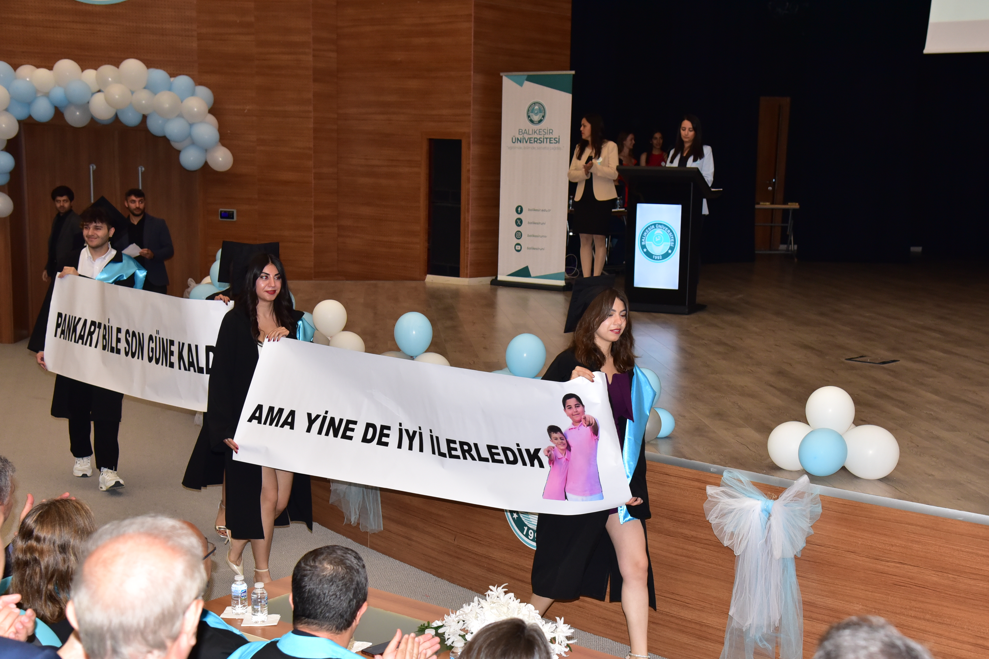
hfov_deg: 36.8
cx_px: 547
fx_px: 1483
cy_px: 362
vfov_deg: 25.0
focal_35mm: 54
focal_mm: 48
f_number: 5.6
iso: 2000
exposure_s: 1/200
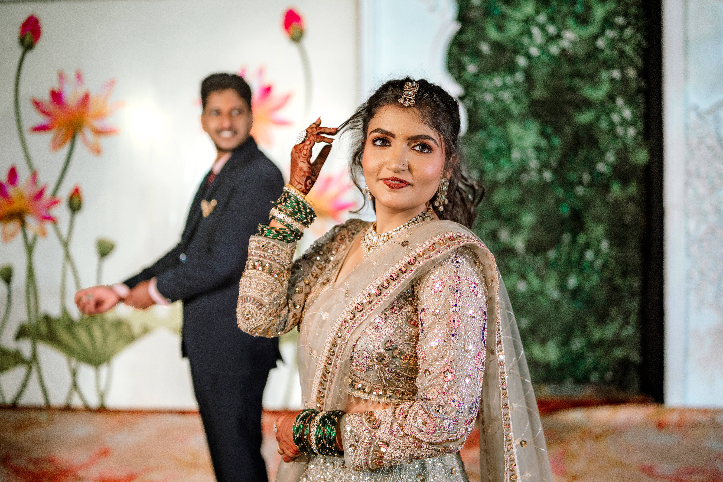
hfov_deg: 54.4
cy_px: 241
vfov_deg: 37.9
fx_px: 703
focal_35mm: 35
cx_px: 362
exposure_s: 1/400
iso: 640
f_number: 1.4
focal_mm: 35
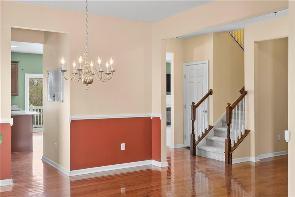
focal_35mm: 40
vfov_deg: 33.4
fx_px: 328
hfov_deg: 48.5
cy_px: 98
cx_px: 148
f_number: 7.1
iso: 400
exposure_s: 1/1.25
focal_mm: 40
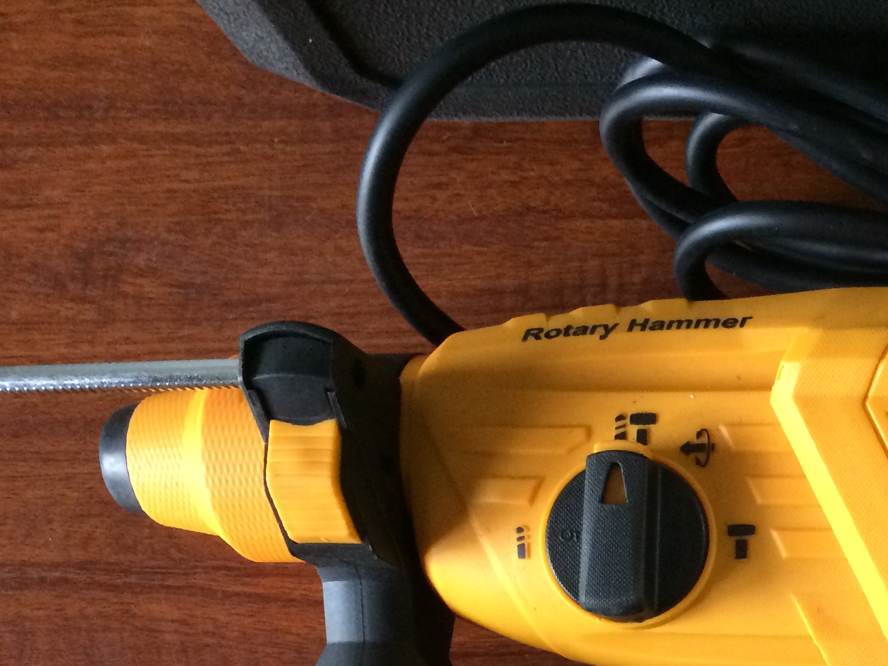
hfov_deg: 27.9
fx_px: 1642
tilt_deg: -82.9
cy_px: 729
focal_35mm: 64
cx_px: 946
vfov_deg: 21.7
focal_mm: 4.15
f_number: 2.2
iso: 320
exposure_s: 1/20
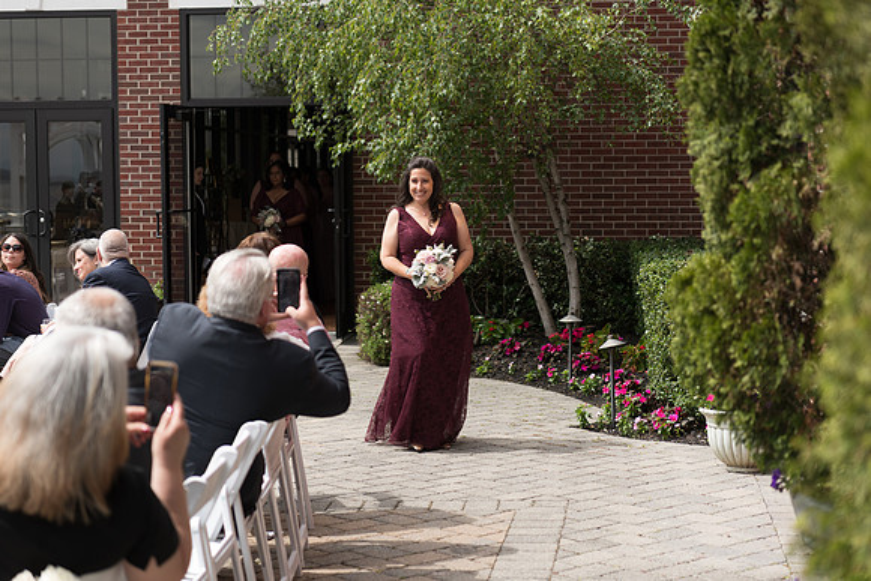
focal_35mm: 70
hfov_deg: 28.8
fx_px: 1694
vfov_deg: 19.5
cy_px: 290
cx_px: 436
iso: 64
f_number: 2.8
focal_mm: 70
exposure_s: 1/640
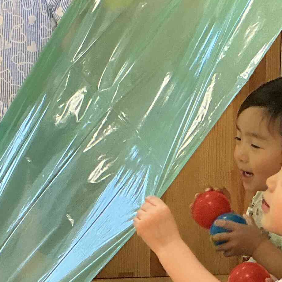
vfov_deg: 18.9
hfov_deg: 18.8
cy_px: 162
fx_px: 848
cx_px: 83
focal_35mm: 92
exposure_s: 1/120
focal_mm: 3
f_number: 1.8
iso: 50
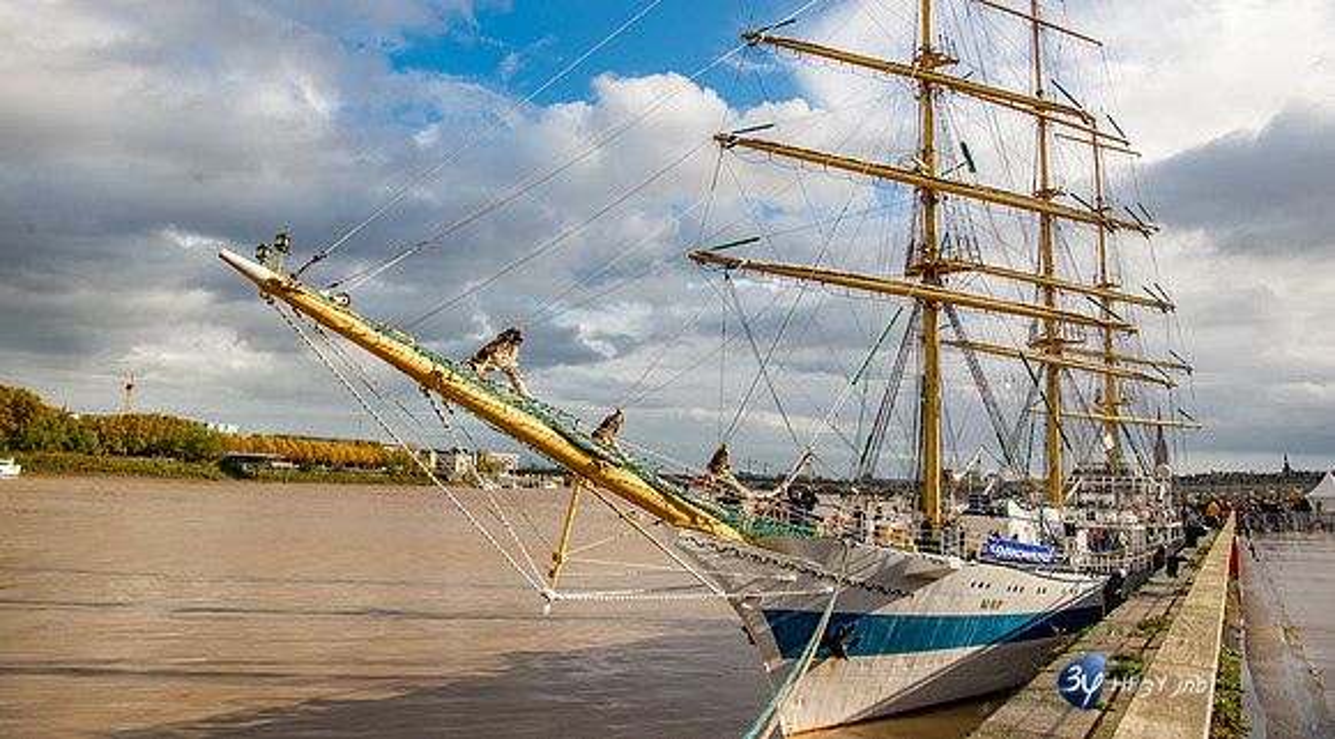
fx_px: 889
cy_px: 295
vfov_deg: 44.9
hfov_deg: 73.8
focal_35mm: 25
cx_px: 668
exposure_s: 1/320
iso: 100
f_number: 9
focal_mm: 24
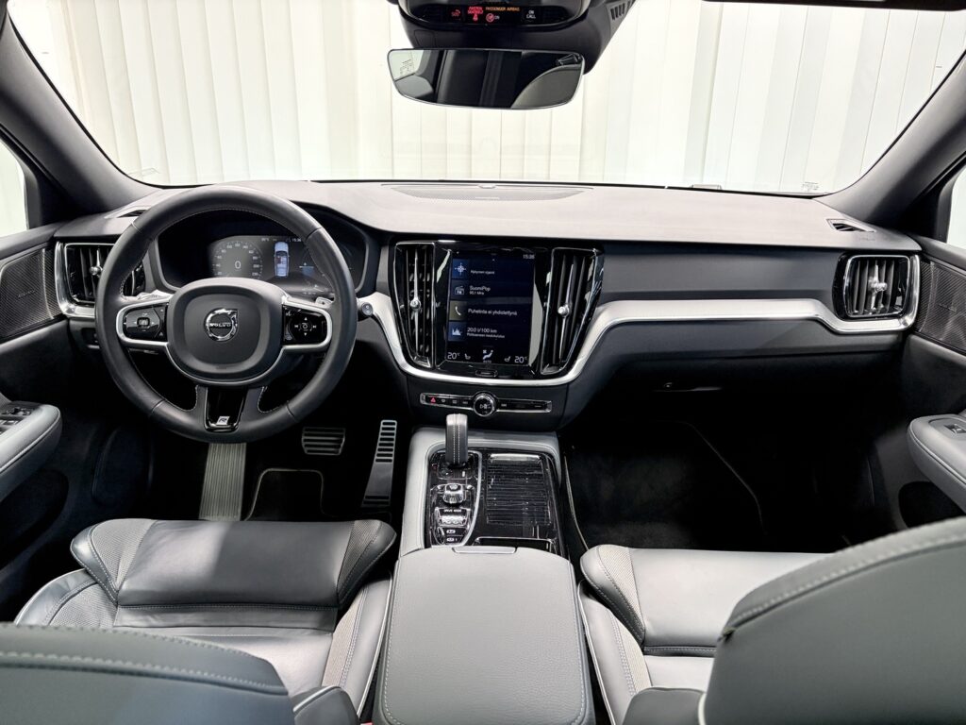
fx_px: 726
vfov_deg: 53.1
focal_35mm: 26
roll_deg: -1.0
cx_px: 483
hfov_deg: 67.3
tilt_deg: -21.5
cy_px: 362
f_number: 1.6
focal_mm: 5.96
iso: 250
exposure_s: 1/50
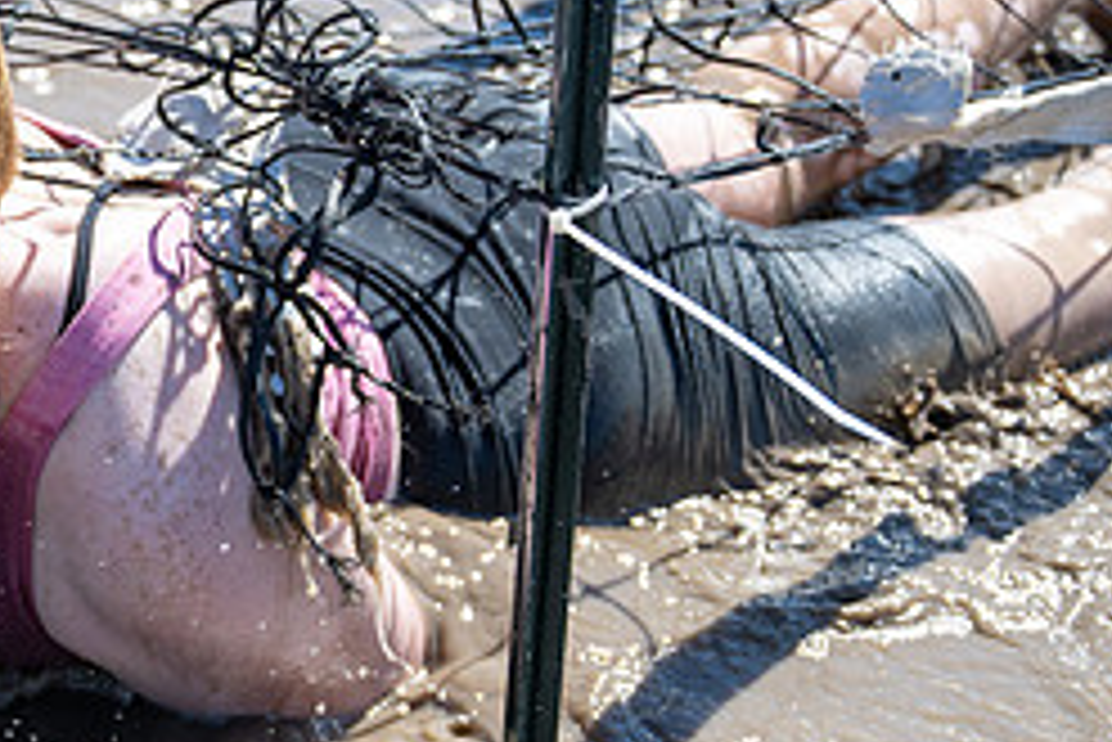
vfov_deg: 12.9
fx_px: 3276
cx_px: -186
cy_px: 237
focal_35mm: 106
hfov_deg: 18.4
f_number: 4
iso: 100
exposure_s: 1/1250
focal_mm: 39
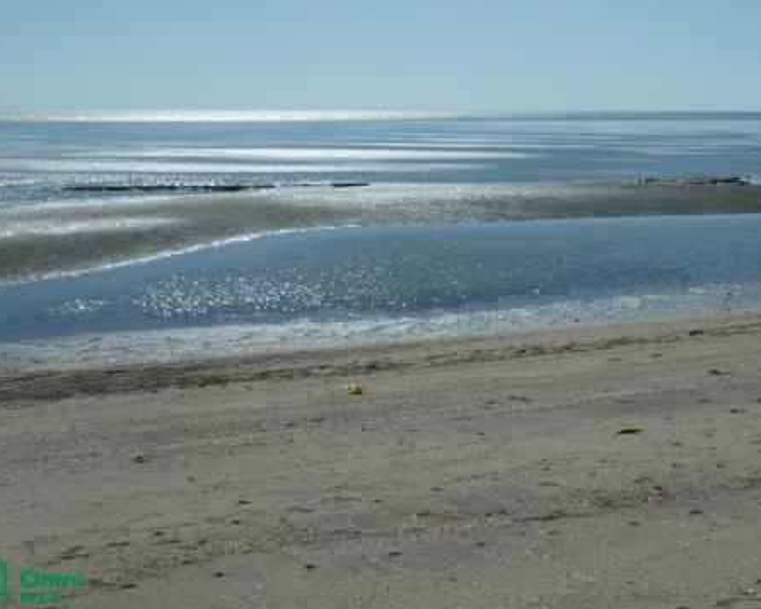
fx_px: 1262
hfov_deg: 33.4
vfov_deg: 27.0
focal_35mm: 56
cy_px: 213
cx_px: 485
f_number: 6.3
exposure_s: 1/1000
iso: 80
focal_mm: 6.5
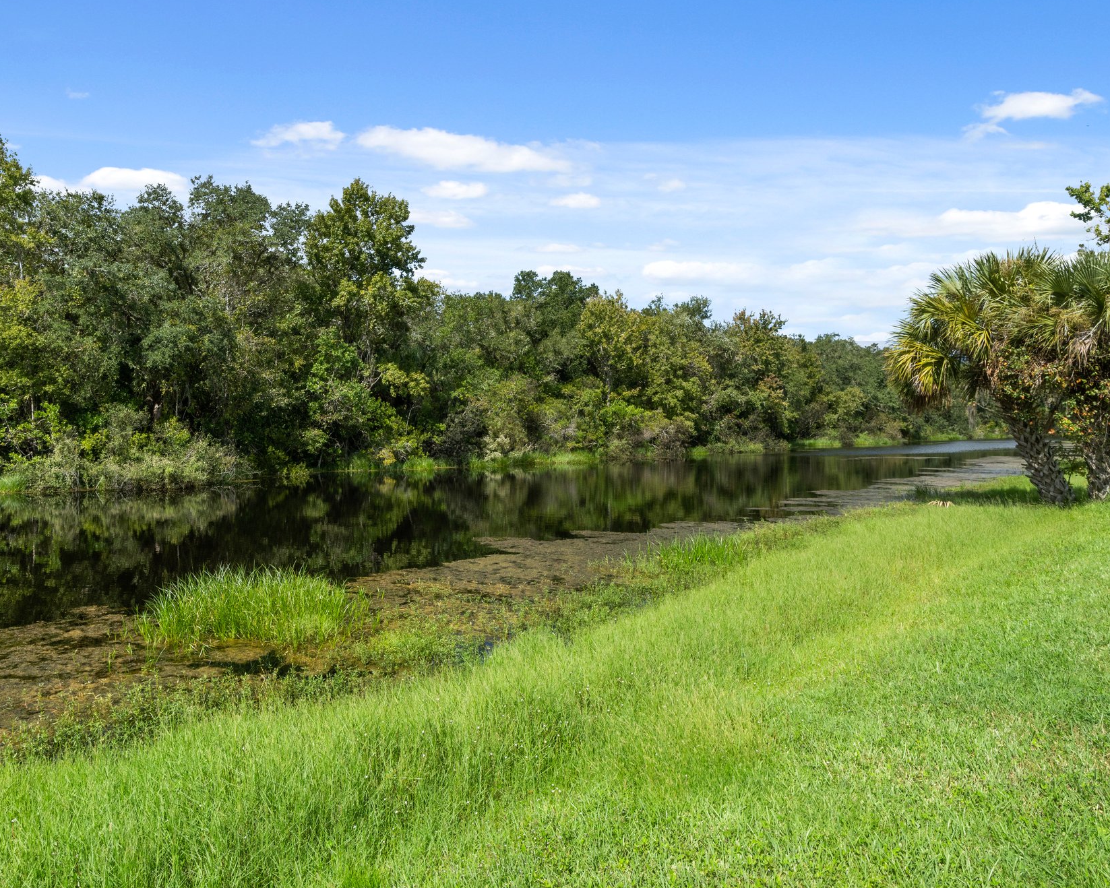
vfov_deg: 65.5
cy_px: 431
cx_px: 493
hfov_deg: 77.4
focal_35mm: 21
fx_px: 690
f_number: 8
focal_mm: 12
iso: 320
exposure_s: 1/800
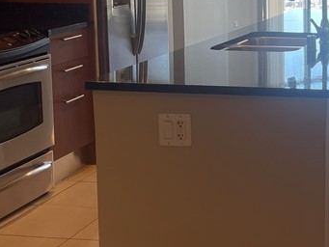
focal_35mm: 75
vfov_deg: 19.4
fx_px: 713
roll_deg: -0.3
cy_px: 48
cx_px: 384
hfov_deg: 23.9
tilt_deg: -7.6
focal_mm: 5.1
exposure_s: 1/120
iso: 64
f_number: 1.6
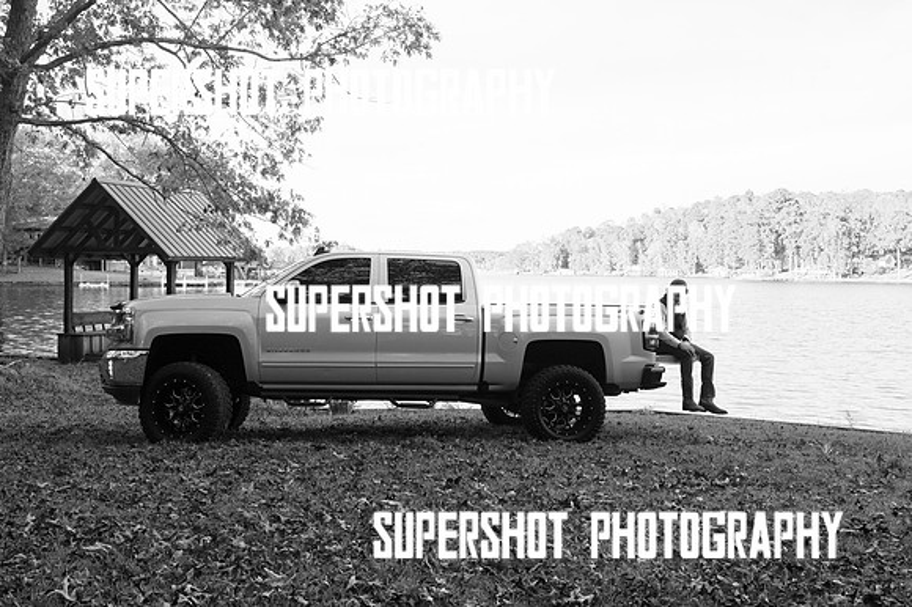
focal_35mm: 36
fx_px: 911
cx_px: 456
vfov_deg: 36.8
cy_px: 304
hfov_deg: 53.2
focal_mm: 36
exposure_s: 1/80
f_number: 13
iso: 280
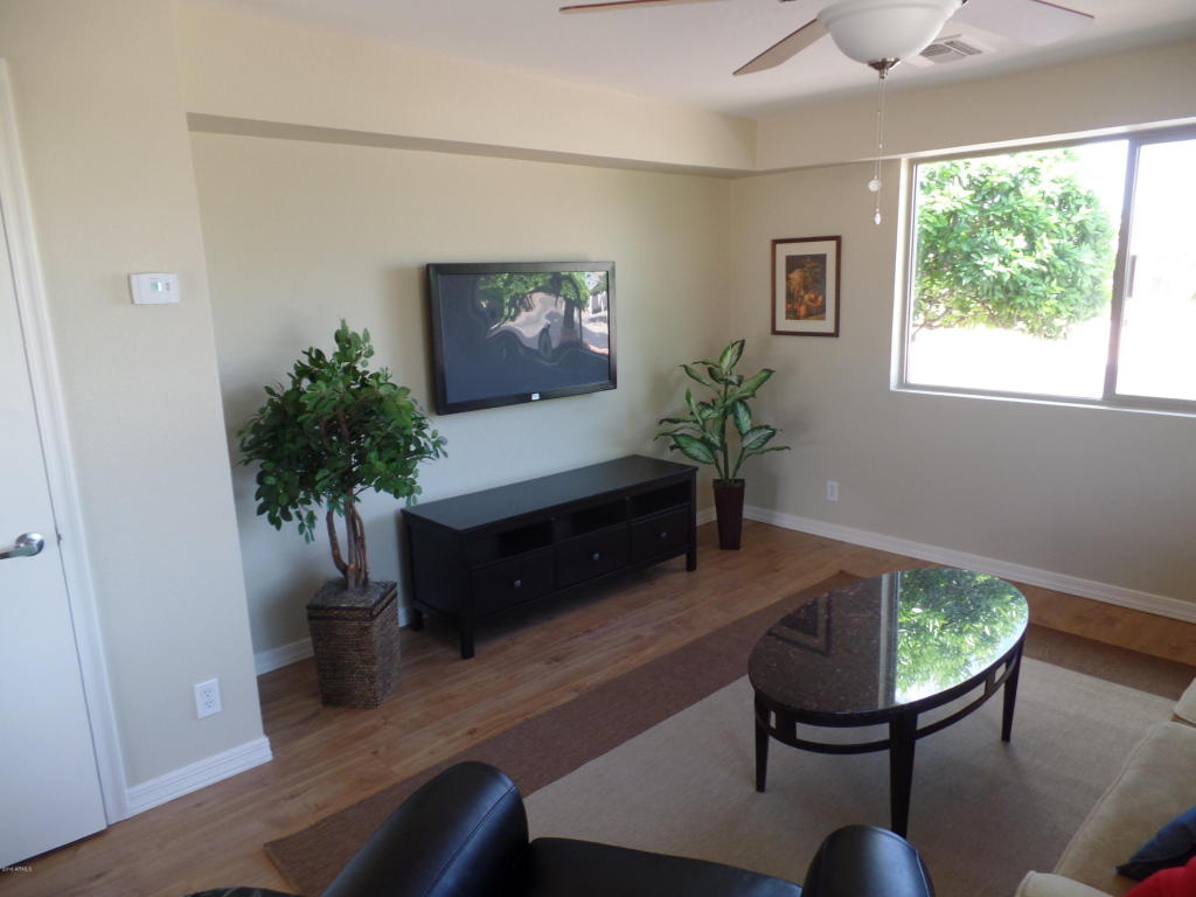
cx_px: 598
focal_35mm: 23
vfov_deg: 58.9
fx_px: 795
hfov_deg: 73.9
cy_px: 448
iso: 120
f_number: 2.8
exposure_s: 1/45
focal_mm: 4.1
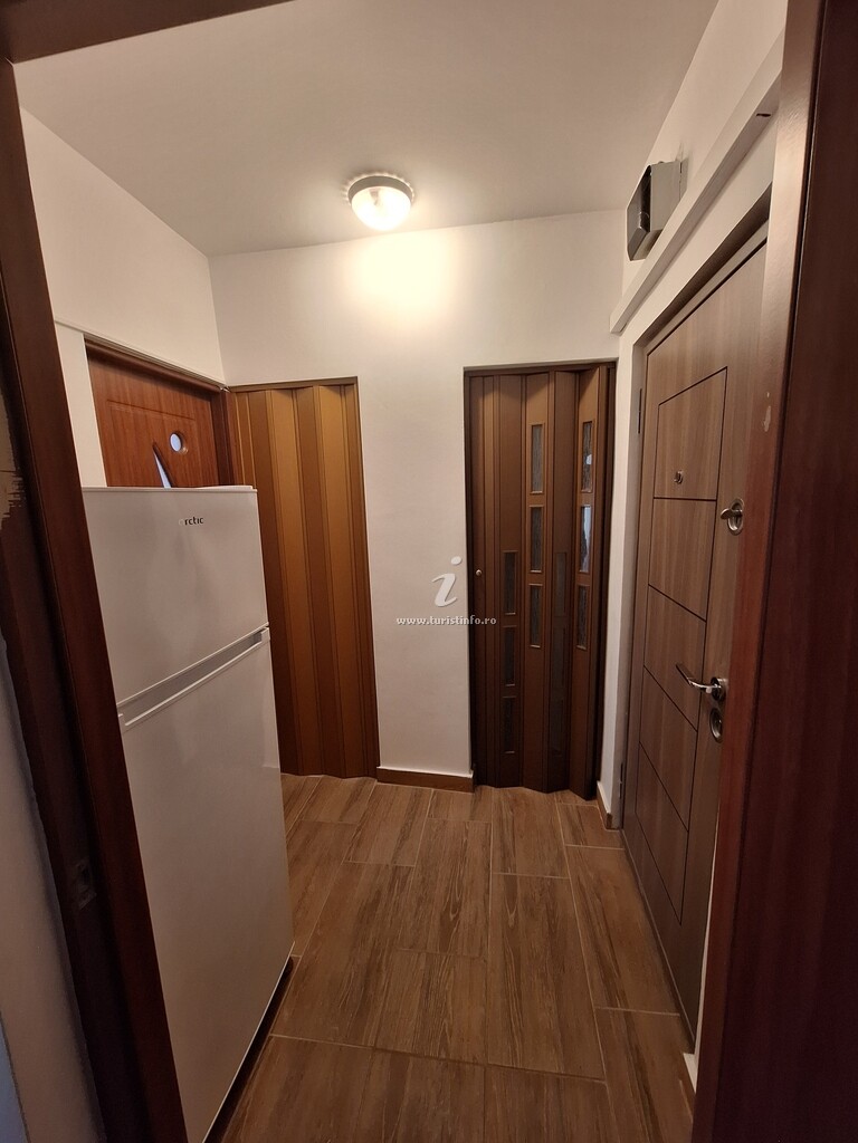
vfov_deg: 106.2
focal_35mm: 13
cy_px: 572
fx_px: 430
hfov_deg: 89.9
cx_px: 429
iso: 80
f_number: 2.2
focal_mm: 1.74
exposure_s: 1/50
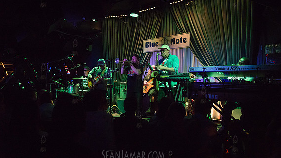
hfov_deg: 66.1
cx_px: 139
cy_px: 71
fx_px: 216
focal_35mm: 29
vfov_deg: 40.1
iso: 4000
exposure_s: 1/250
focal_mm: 27
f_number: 4
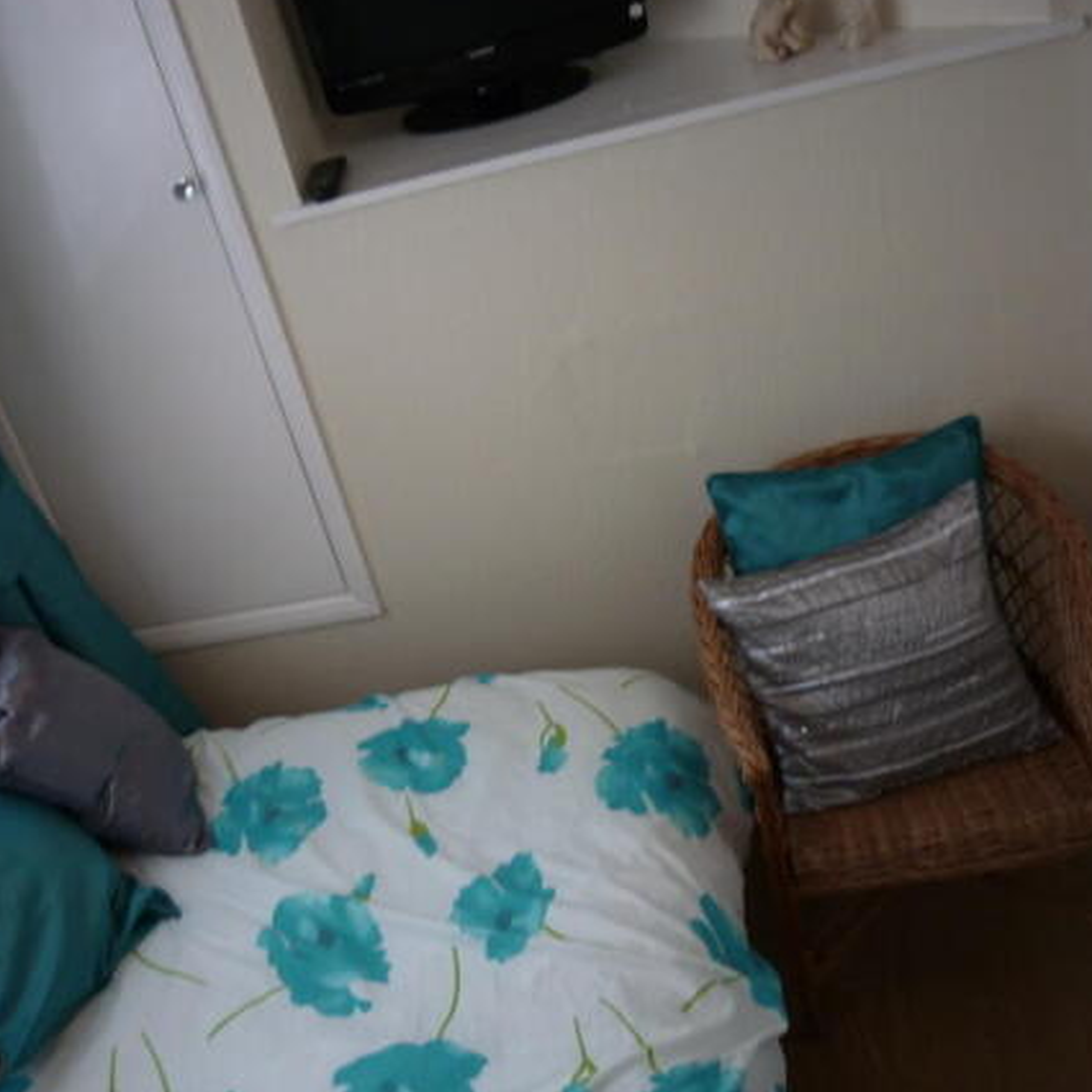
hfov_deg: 41.5
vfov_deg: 41.9
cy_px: 546
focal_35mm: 40
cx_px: 397
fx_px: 1428
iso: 160
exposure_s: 1/80
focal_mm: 5.5
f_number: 2.8
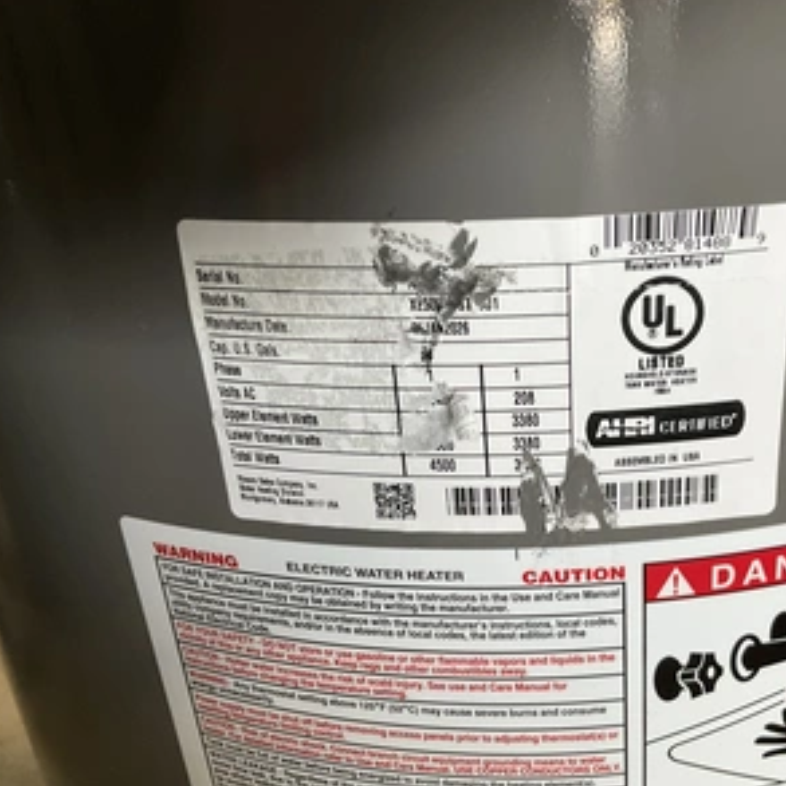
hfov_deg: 46.5
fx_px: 899
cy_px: 386
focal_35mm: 35
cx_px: 518
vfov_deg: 47.2
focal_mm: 3
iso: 50
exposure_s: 1/60
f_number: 1.8
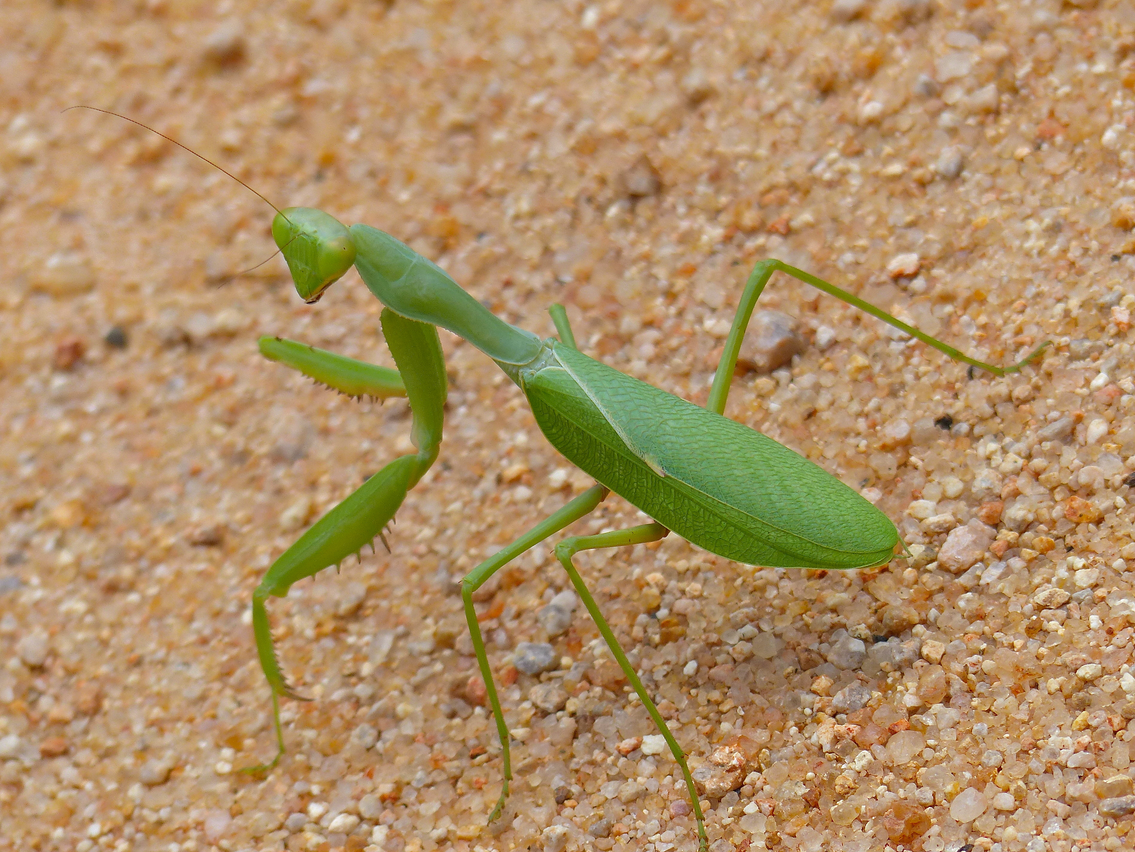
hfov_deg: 3.1
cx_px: 598
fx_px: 20757
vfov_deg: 2.4
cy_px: 419
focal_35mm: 633
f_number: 3.2
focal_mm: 108
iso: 100
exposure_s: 1/1300
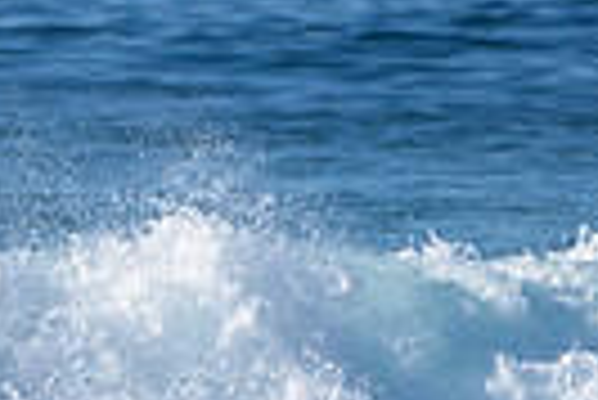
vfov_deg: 0.5
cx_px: -253
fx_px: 44400
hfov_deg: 0.8
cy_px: 401
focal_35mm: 2670
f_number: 5.6
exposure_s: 1/2000
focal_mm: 500
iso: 180
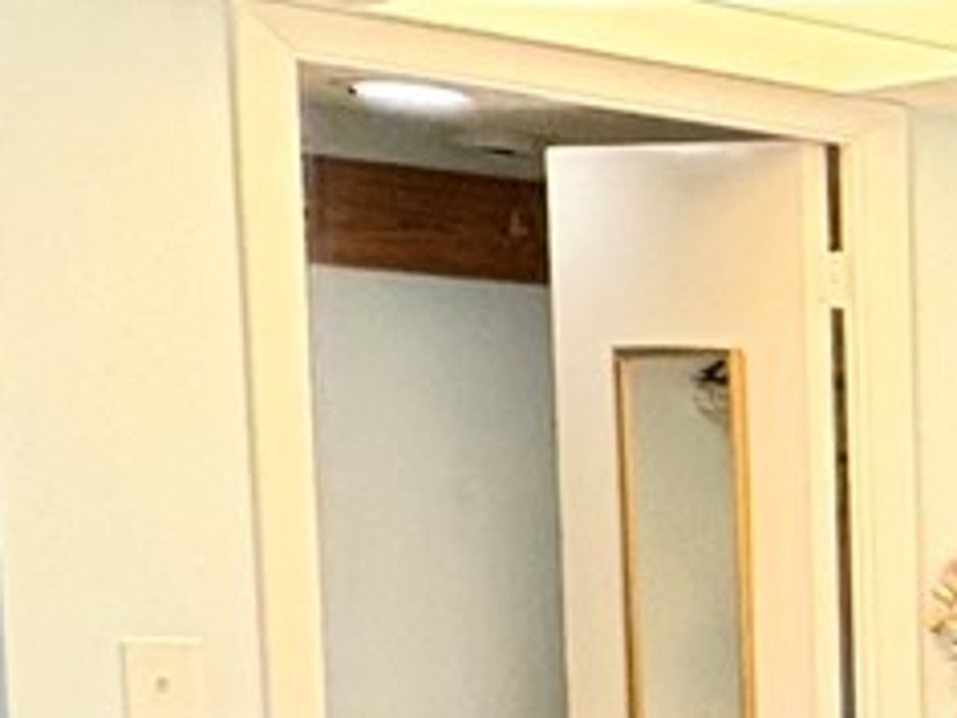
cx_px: 2798
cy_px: 864
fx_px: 2626
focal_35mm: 95
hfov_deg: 11.8
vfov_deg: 15.0
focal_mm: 2.22
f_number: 2.2
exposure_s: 1/60
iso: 500
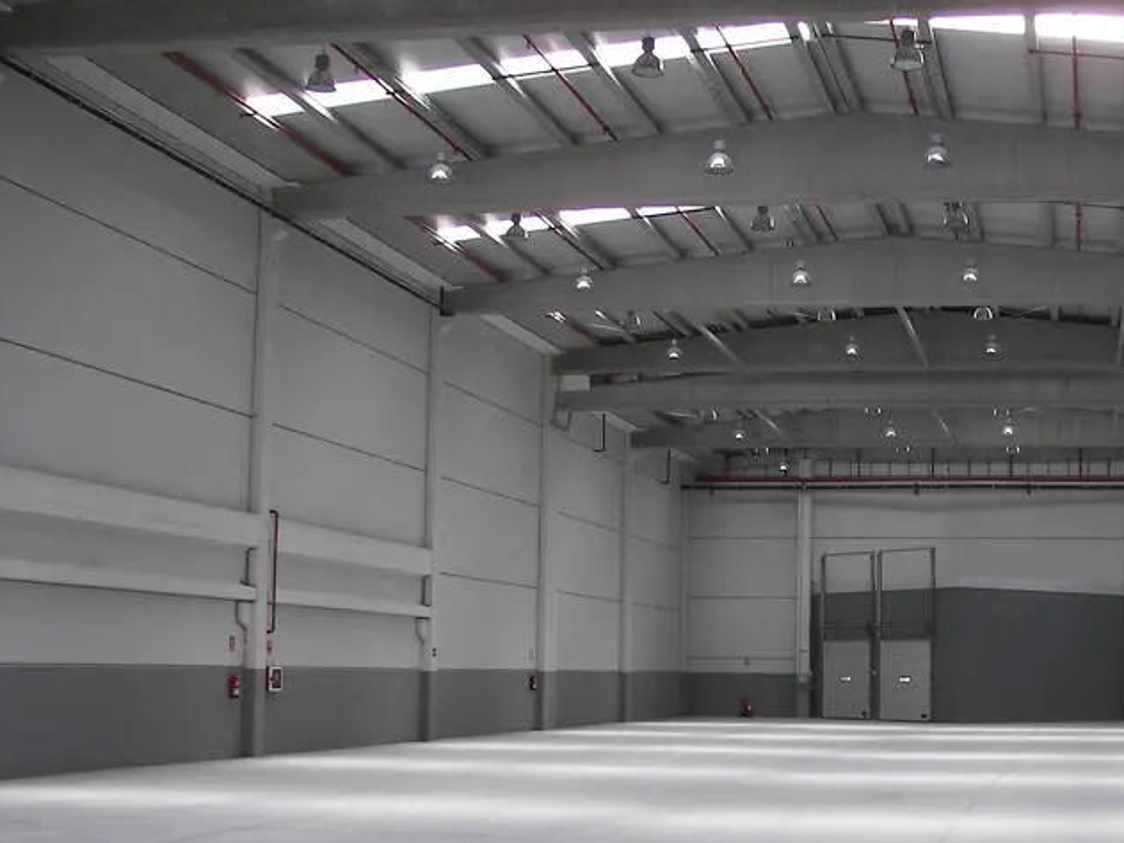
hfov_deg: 32.9
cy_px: 589
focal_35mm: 57
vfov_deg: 25.5
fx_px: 1851
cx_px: 886
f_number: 2.8
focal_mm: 6
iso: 50
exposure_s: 1/100
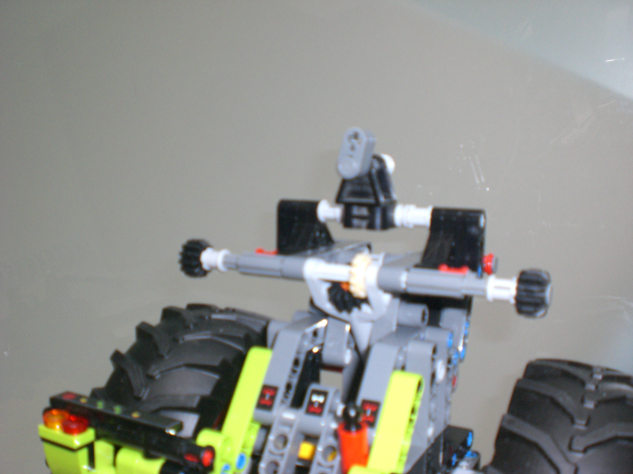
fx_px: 695
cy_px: 237
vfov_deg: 37.7
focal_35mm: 38
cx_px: 316
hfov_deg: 49.0
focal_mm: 6.3
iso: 200
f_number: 3.1
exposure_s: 1/30
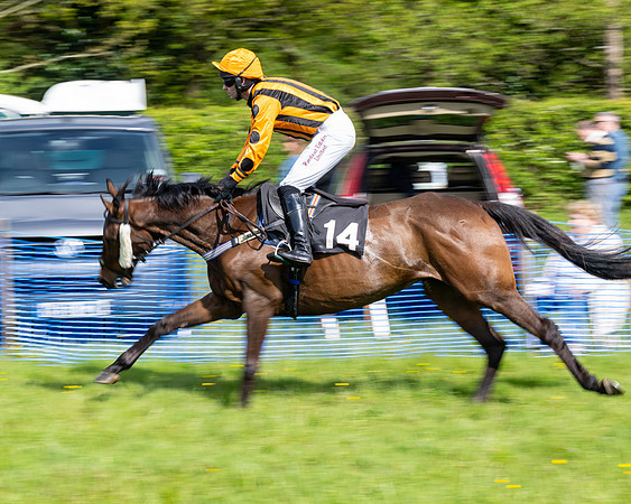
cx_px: 270
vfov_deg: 12.2
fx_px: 2358
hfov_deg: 15.2
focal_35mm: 126
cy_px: 249
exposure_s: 1/125
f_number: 8
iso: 100
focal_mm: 103
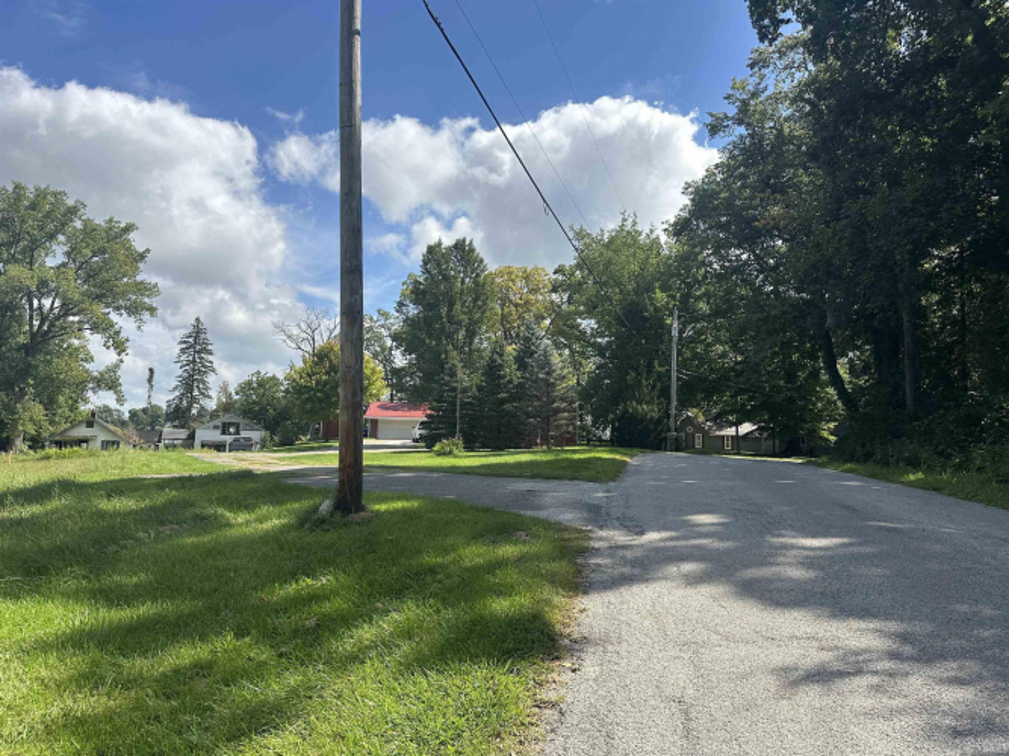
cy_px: 378
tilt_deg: +3.3
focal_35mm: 24
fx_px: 699
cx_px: 504
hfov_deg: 71.6
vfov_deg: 56.8
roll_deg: -1.0
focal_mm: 6.86
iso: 80
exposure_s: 1/4762
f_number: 1.78
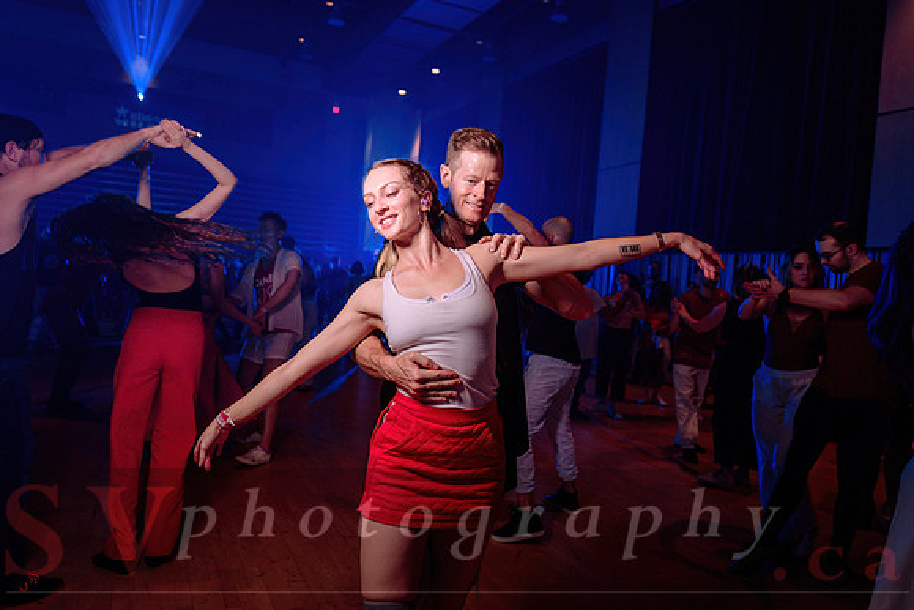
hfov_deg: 68.5
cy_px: 293
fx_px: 671
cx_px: 451
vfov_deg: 48.9
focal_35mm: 26
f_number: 2.8
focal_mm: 24
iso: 800
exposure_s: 1/60
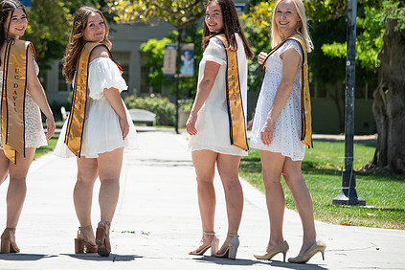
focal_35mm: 199
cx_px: 164
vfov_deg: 6.9
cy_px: 93
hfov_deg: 10.3
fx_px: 2239
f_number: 5.6
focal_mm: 145
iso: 500
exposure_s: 1/2000
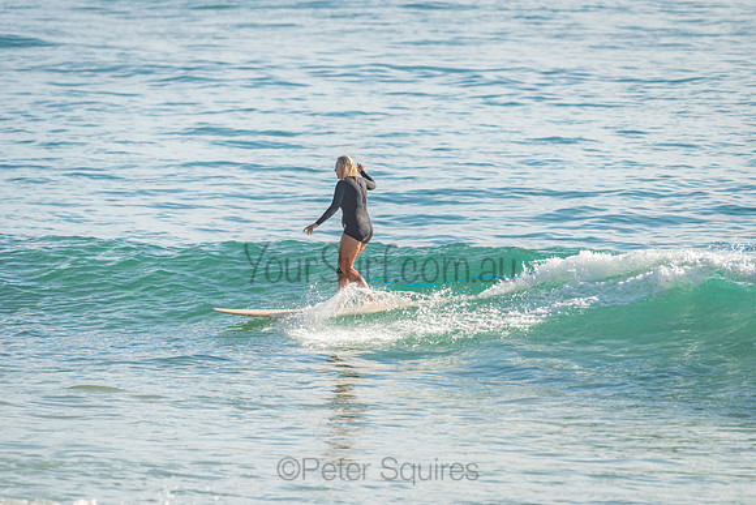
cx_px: 378
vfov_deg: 2.8
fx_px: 10502
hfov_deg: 4.1
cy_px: 252
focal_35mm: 500
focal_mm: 500
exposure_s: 1/2000
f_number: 5.6
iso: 200
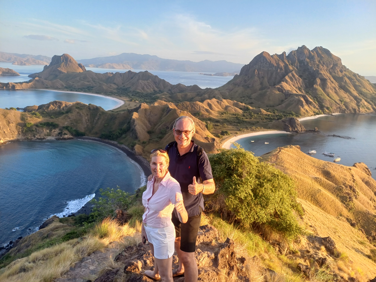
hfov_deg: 69.4
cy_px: 141
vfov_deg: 54.9
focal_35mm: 25
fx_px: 272
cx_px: 188
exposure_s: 1/156
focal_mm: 4.65
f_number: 1.8
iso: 50
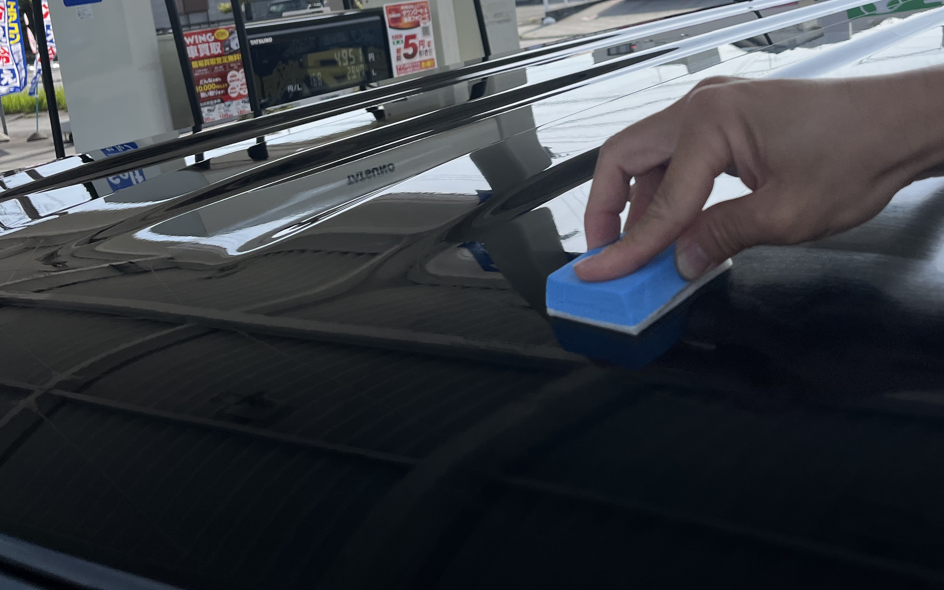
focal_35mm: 41
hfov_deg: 47.7
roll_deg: +7.3
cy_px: 96
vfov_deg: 30.3
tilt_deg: -8.6
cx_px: 602
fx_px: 1055
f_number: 1.6
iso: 50
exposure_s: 1/4854
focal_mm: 5.1
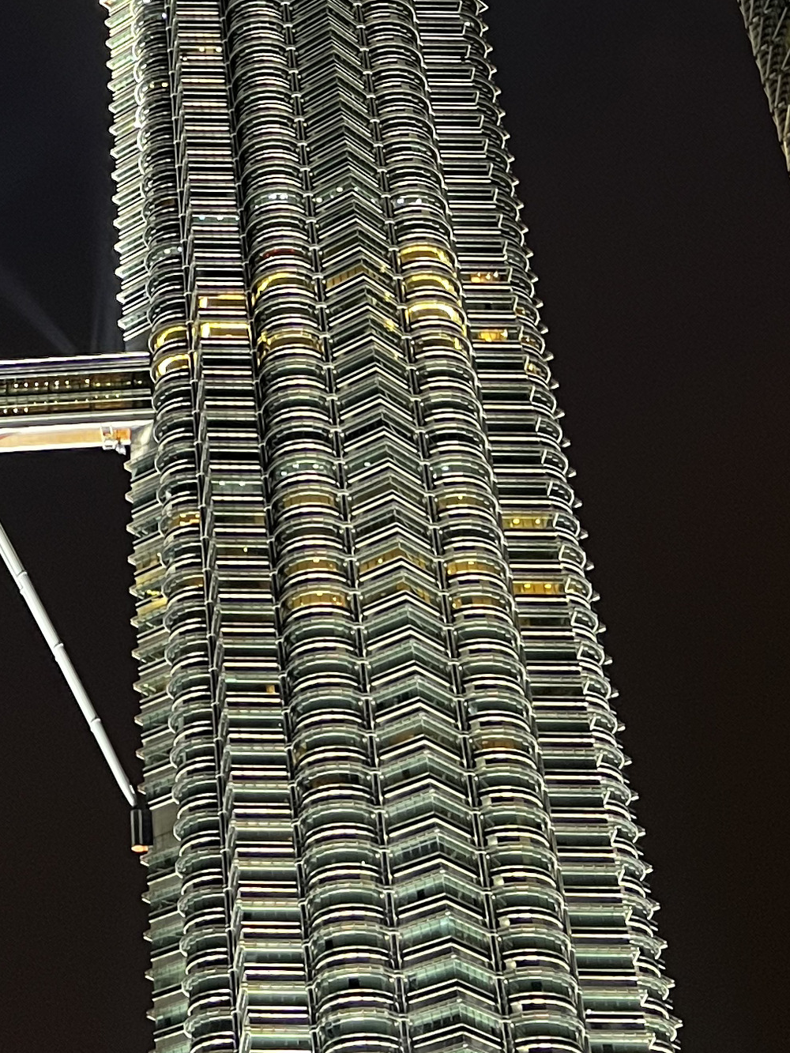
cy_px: -311
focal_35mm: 78
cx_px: -43
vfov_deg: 22.4
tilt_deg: +47.2
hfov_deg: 18.3
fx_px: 2373
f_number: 1.5
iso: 400
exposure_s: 1/33
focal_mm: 5.7
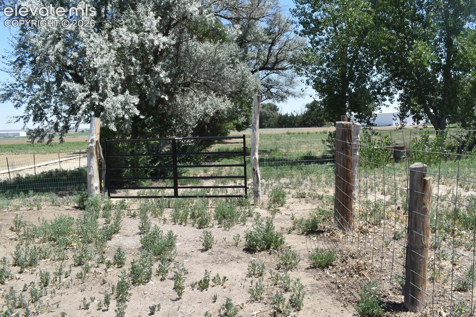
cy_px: 153
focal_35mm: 29
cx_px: 254
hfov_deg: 63.6
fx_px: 383
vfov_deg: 45.0
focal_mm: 18
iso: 560
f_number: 22
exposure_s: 1/200
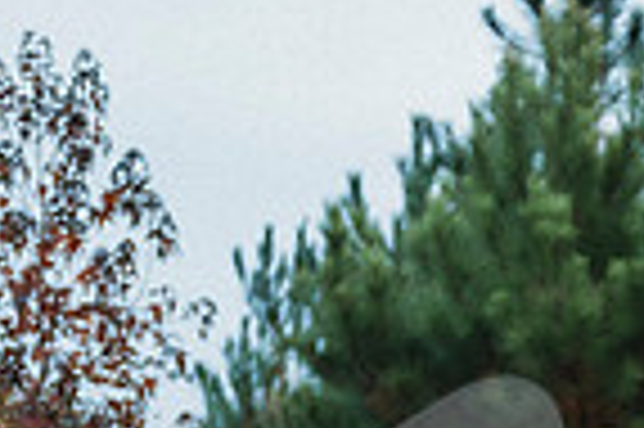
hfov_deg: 11.1
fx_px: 3198
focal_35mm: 179
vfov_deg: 7.4
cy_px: 777
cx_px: 950
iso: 400
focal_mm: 44
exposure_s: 1/250
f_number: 2.8
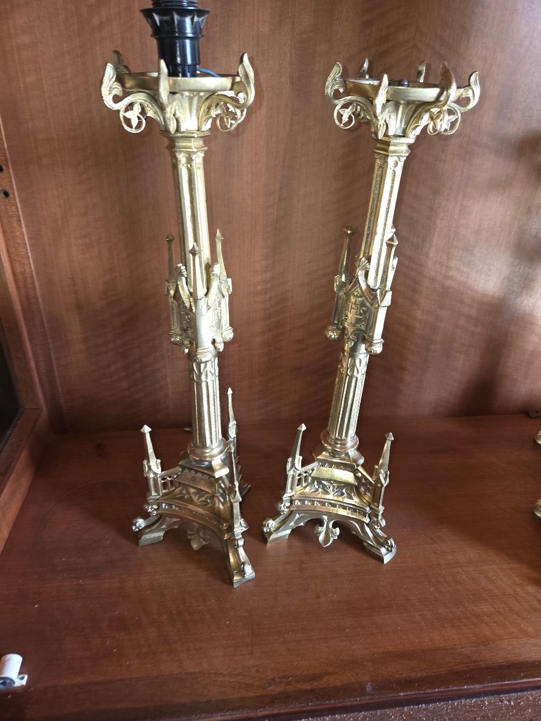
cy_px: 360
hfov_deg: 58.9
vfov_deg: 73.9
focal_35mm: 23
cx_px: 270
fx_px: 479
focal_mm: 5.4
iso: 640
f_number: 1.8
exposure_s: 1/24
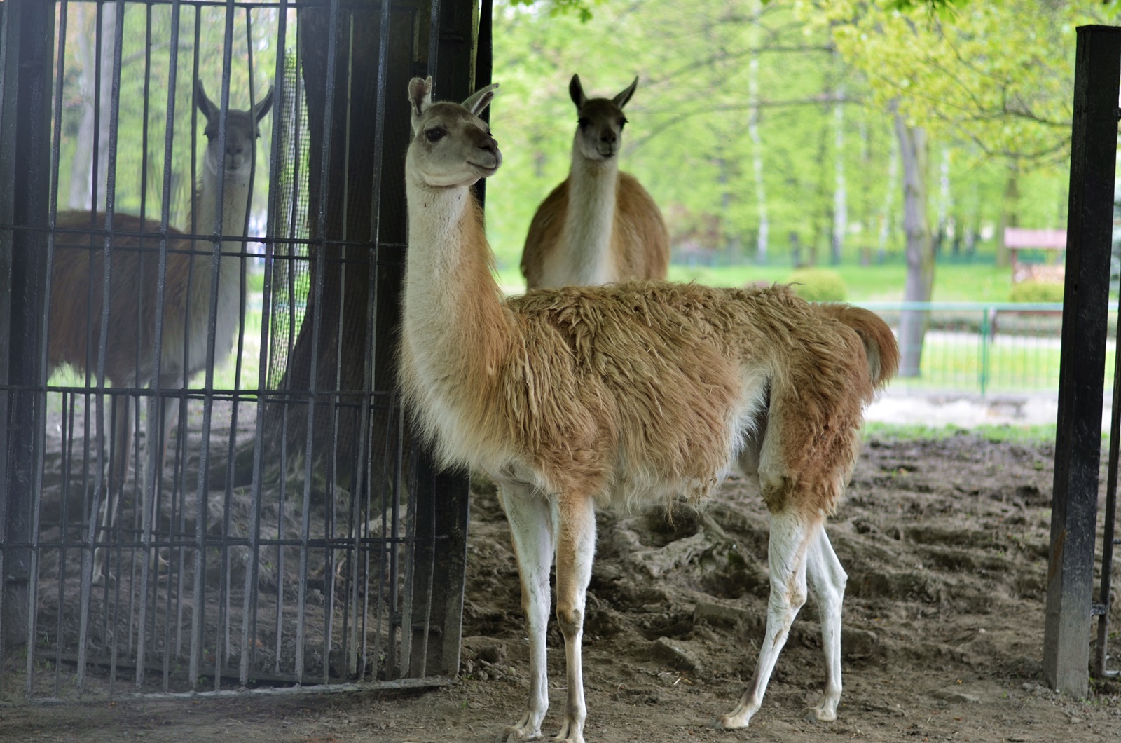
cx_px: 560
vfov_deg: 18.1
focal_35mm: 75
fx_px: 2331
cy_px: 372
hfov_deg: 27.0
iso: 100
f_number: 1.8
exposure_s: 1/320
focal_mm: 50
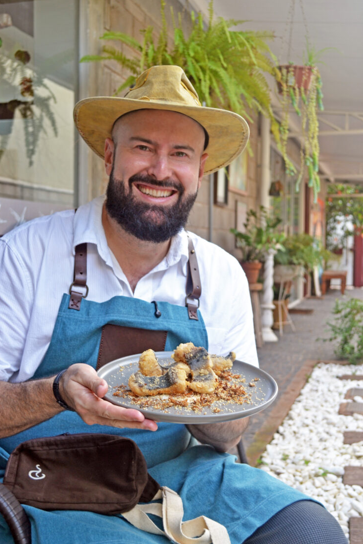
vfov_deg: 40.3
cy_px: 277
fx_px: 741
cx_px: 179
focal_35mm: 49
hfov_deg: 27.5
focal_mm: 32
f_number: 5
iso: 100
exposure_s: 1/25
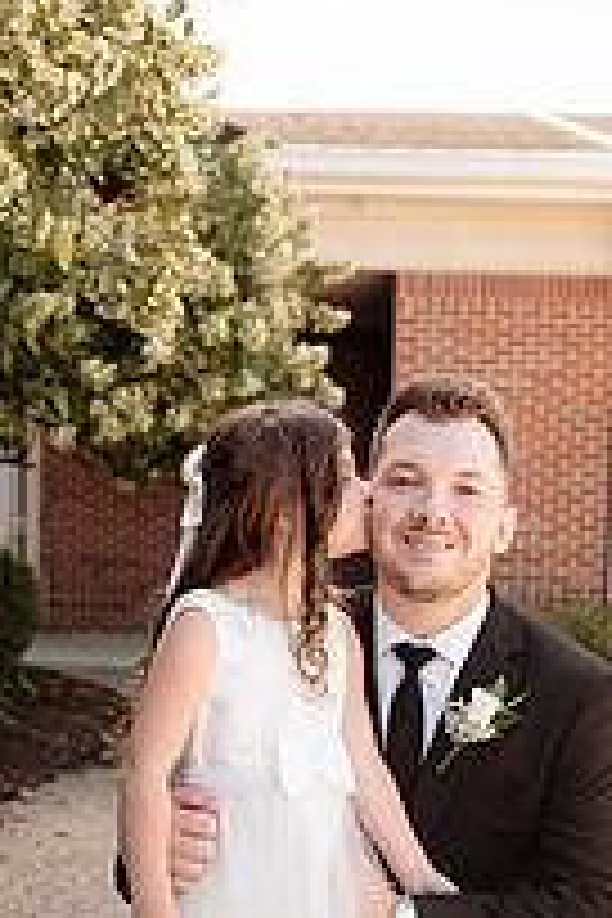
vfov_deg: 36.6
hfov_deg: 25.5
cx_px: 351
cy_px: 698
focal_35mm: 53
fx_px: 1351
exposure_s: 1/500
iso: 160
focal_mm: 24
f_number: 2.2
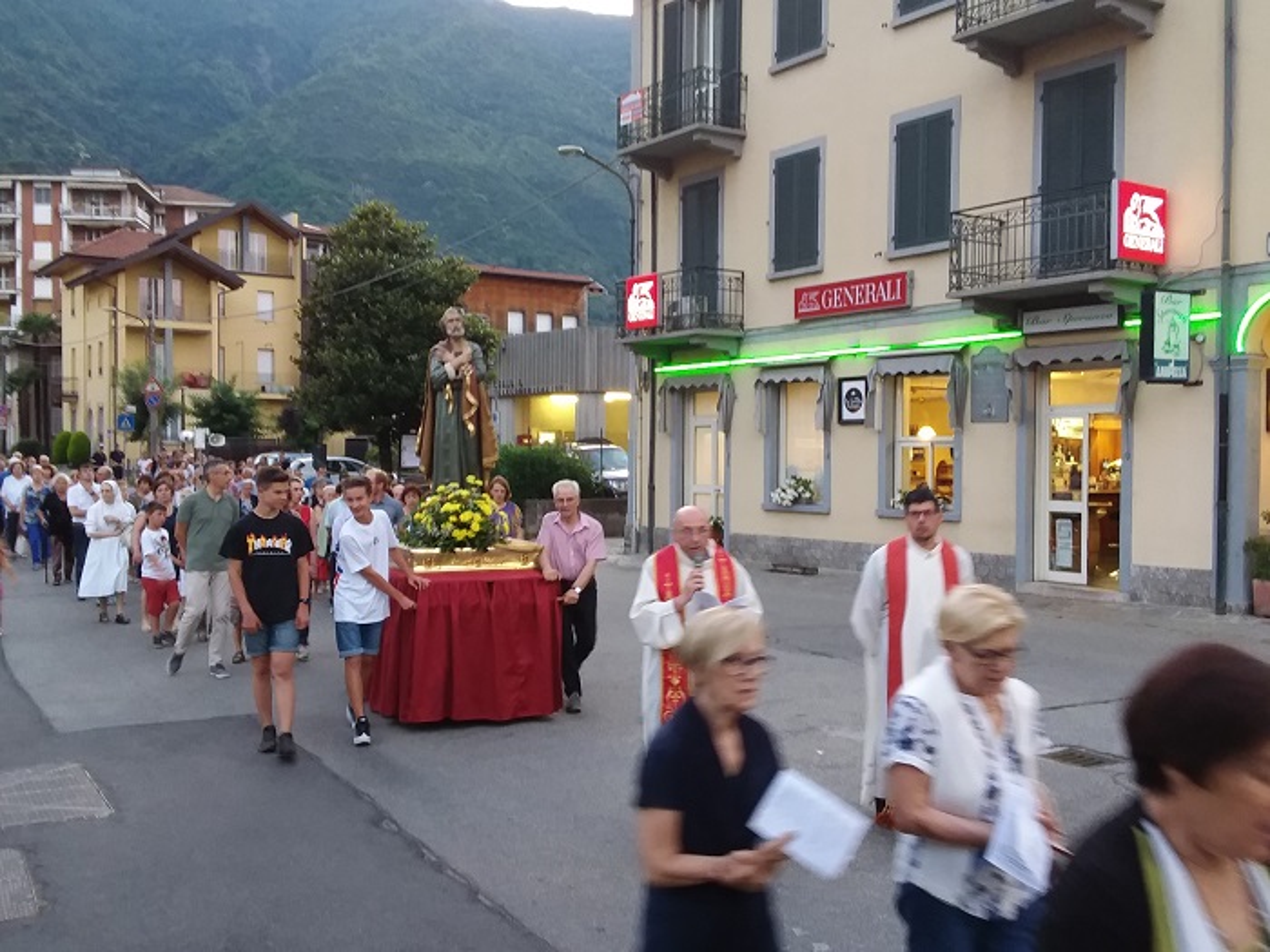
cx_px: 635
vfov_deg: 51.4
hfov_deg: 65.3
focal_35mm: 27
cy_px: 476
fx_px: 991
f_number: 1.9
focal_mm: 2.91
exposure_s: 1/15
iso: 100
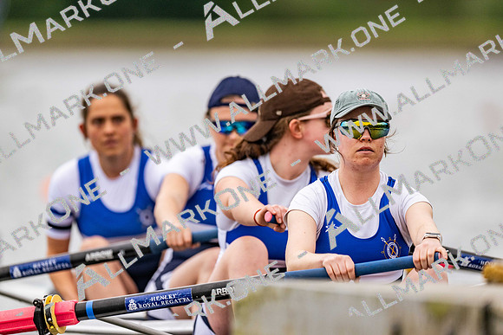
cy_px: 168
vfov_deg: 2.3
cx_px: 252
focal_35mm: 600
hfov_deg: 3.4
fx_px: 8385
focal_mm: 600
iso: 1000
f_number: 4
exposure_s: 1/2500
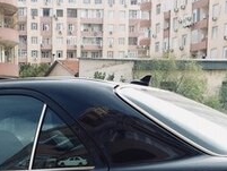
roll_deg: +1.1
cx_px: 25
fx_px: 623
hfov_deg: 20.3
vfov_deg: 14.7
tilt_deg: -10.5
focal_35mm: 95
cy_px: 236
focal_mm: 4.15
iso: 32
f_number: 2.2
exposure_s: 1/432
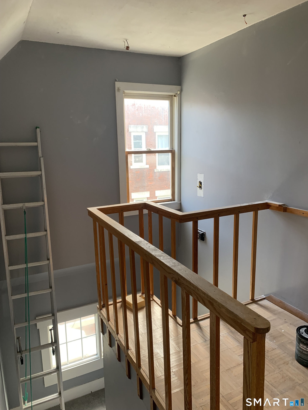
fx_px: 308
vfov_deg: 67.3
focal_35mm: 26
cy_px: 205
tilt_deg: -6.7
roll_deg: +1.1
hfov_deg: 53.1
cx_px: 154
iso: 100
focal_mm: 4.25
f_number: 1.8
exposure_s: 1/91
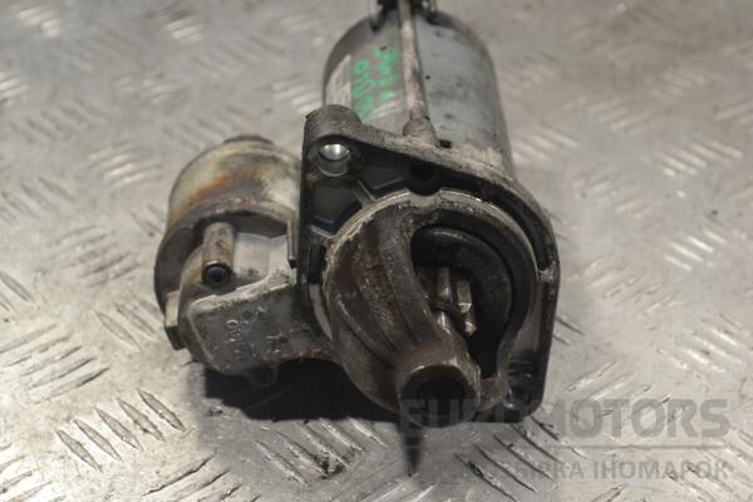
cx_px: 376
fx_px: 1725
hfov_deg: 24.6
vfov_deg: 16.6
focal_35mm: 82
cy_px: 251
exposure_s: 1/250
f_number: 8
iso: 3200
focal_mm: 55
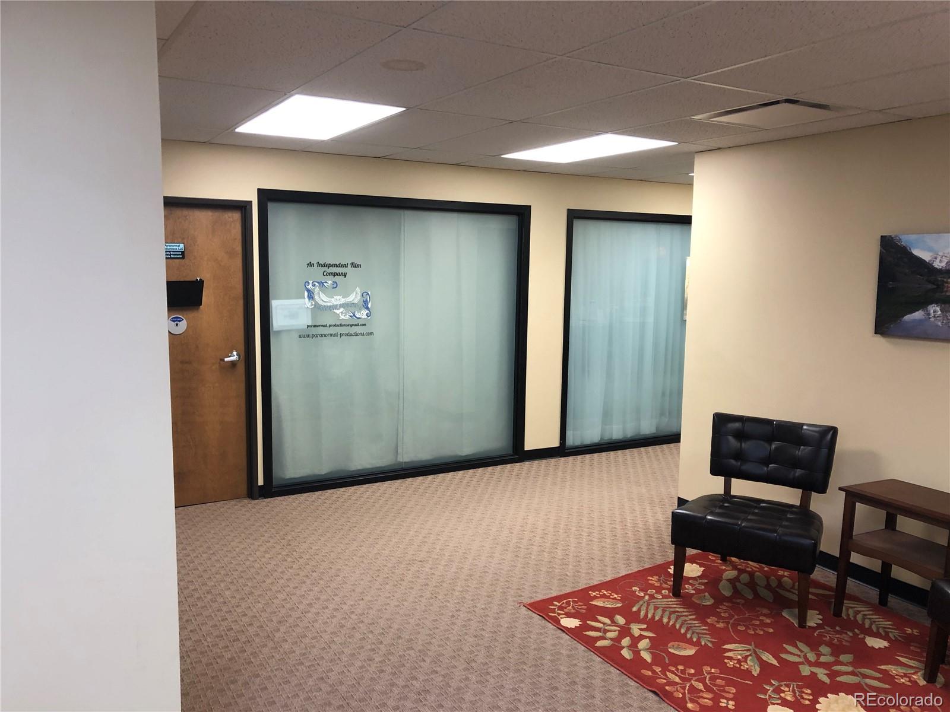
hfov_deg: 63.4
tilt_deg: -8.5
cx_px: 475
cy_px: 356
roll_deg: -0.6
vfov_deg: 49.7
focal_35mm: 28
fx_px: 768
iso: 40
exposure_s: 1/25
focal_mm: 3.99
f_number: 1.8
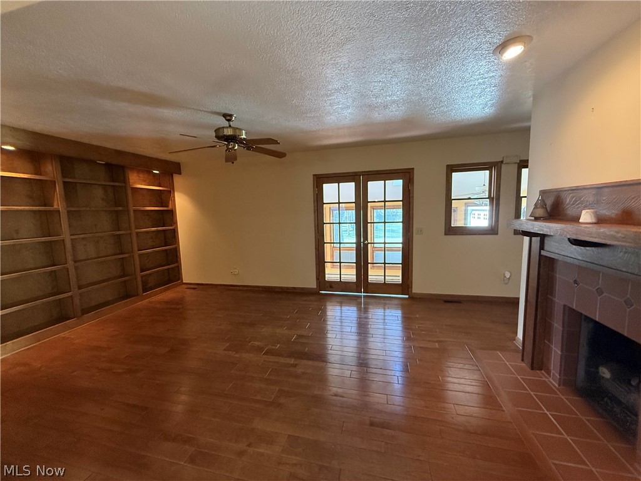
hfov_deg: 102.1
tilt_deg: -7.6
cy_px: 240
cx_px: 320
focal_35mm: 14
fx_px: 259
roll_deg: +1.7
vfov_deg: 85.7
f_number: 2.2
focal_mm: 2.22
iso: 640
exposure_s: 1/120
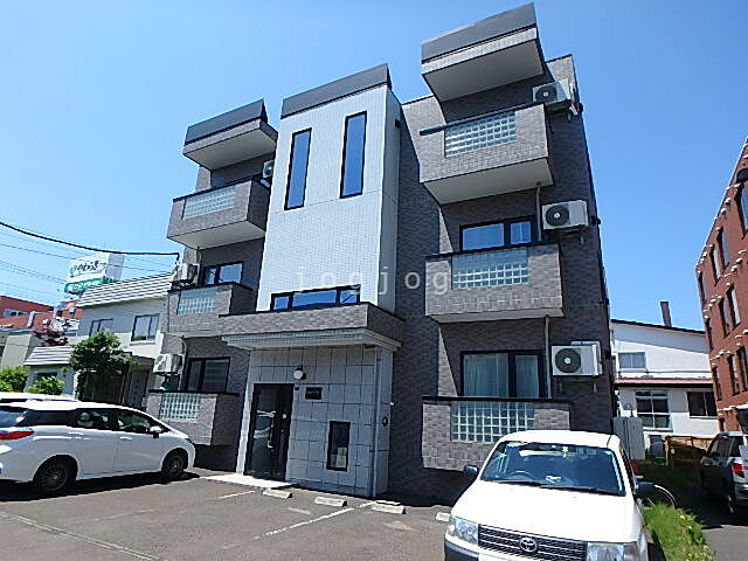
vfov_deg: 63.4
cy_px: 280
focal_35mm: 21
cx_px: 374
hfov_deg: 79.0
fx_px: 454
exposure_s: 1/1000
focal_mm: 3.7
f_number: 3.5
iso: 125
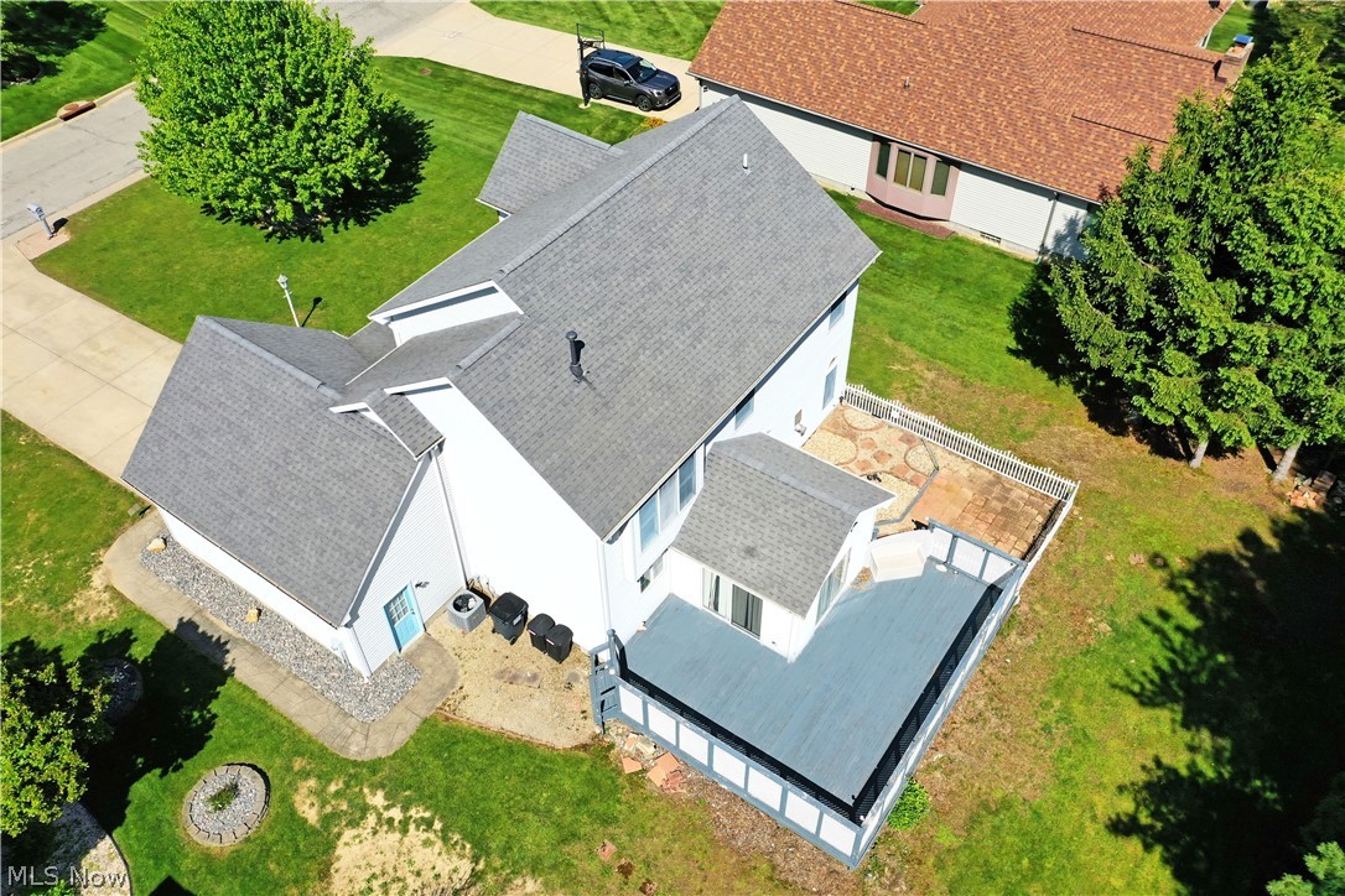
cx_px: 672
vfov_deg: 46.4
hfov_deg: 65.5
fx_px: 1046
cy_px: 448
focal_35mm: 28
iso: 100
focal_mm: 10.26
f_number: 6.3
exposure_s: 1/640
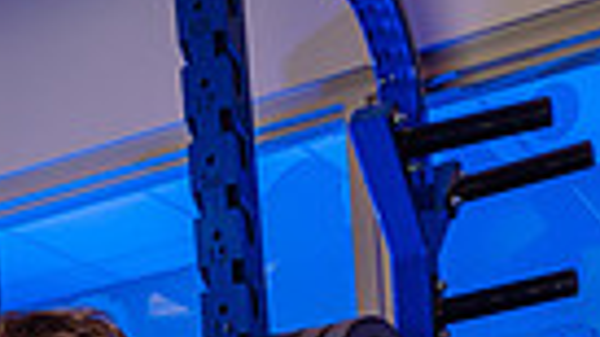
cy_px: 958
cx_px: 236
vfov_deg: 10.0
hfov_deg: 22.2
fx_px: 1527
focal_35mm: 96
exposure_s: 1/200
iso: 400
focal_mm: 28
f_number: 7.1
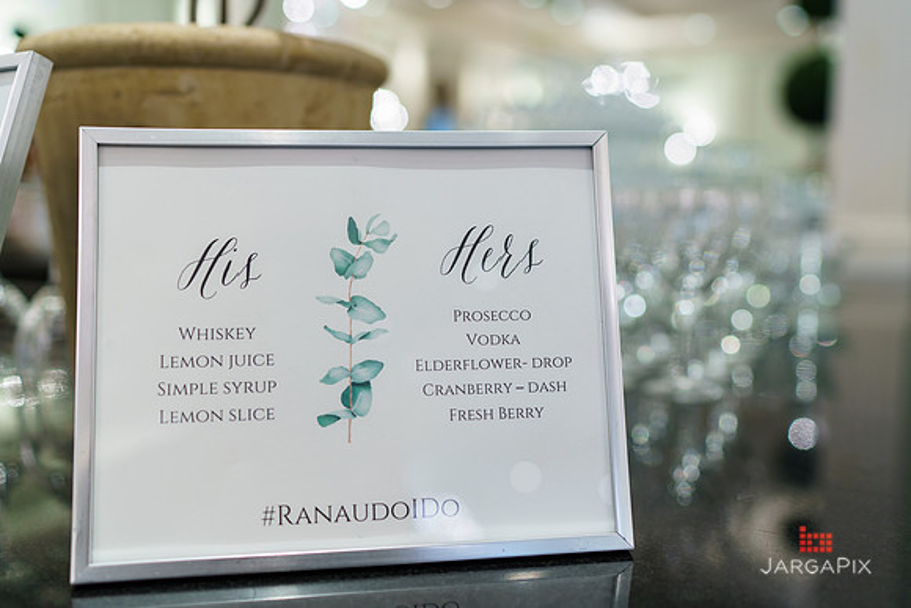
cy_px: 304
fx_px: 886
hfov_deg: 54.4
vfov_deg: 37.9
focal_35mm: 35
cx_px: 456
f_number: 2
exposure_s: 1/80
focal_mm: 35
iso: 320
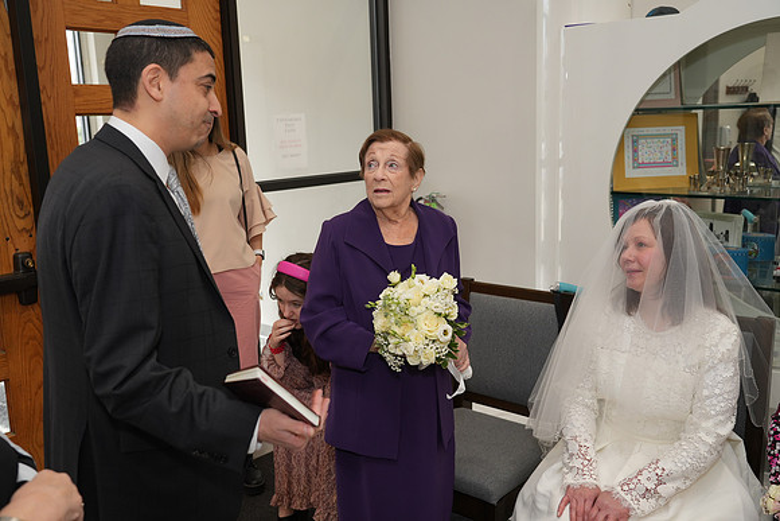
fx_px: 715
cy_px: 260
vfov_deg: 40.0
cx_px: 390
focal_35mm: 33
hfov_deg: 57.2
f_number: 4.5
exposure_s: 1/100
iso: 400
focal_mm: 33
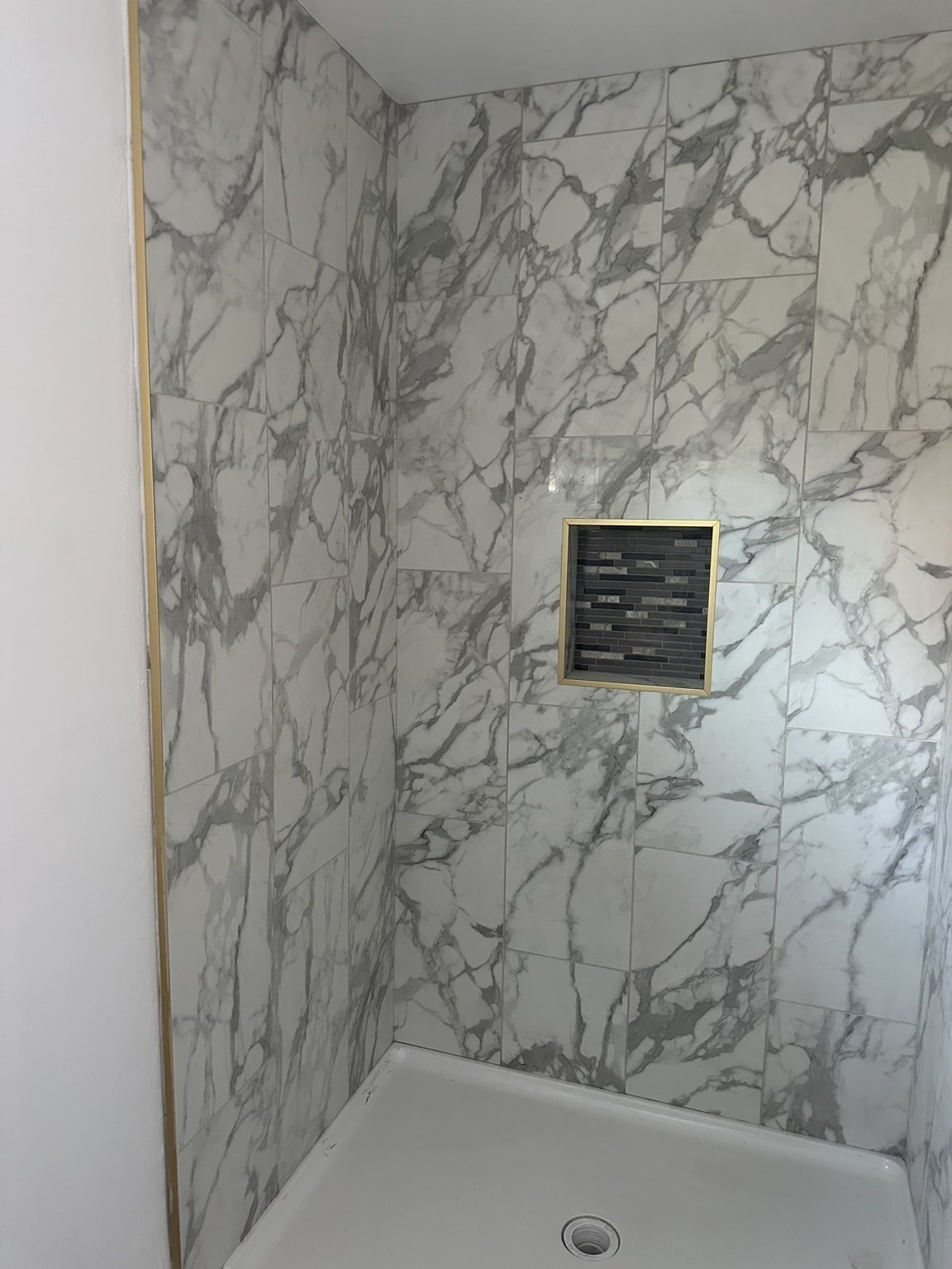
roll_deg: -0.4
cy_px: 634
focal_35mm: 24
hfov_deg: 56.8
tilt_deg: -7.7
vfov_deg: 71.6
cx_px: 476
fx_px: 880
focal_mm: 6.86
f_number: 1.78
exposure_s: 1/60
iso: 500
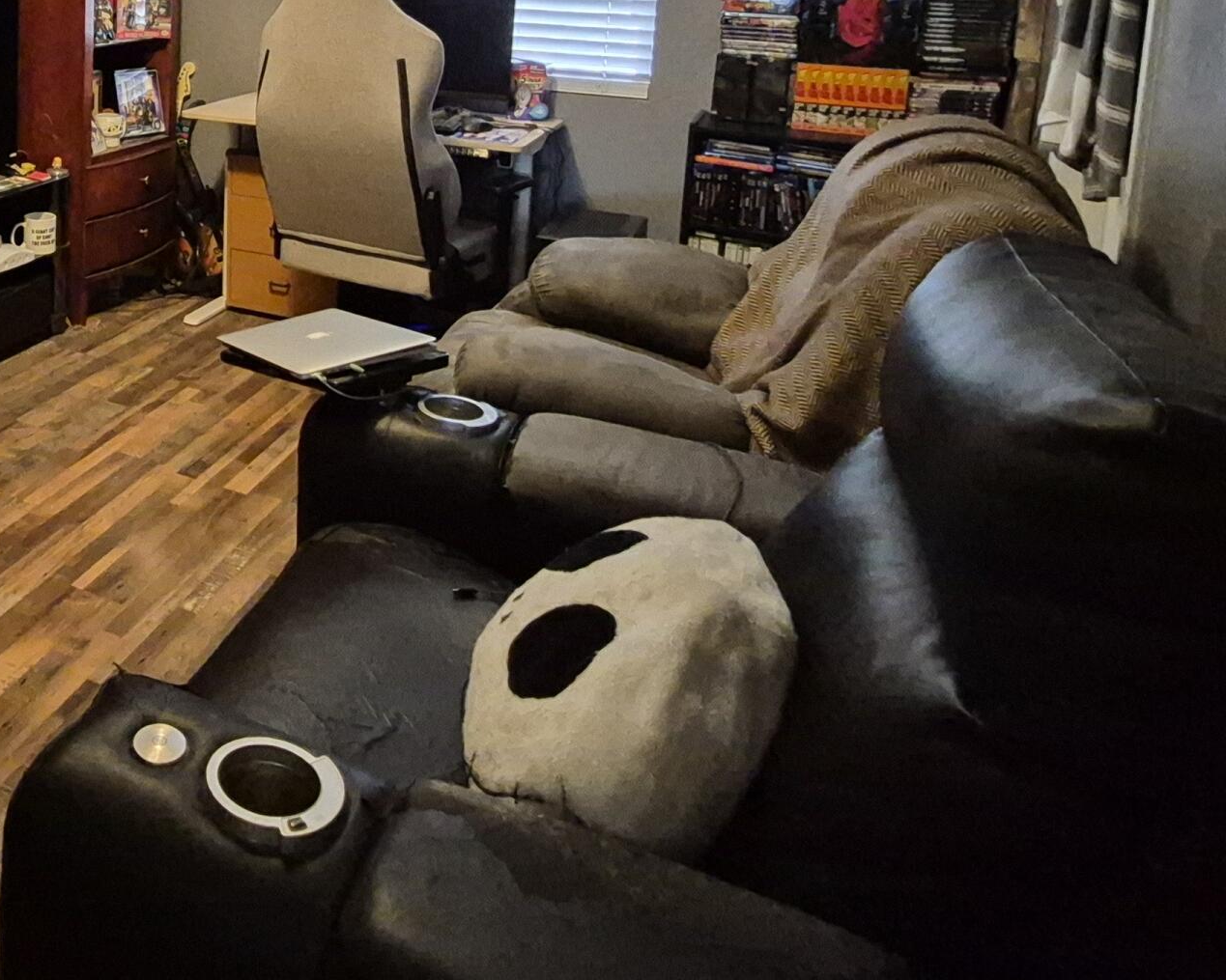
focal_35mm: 30
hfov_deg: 51.1
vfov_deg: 43.2
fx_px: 1088
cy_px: 50
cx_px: 94
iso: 1250
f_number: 2.2
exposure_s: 1/60
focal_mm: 1.74
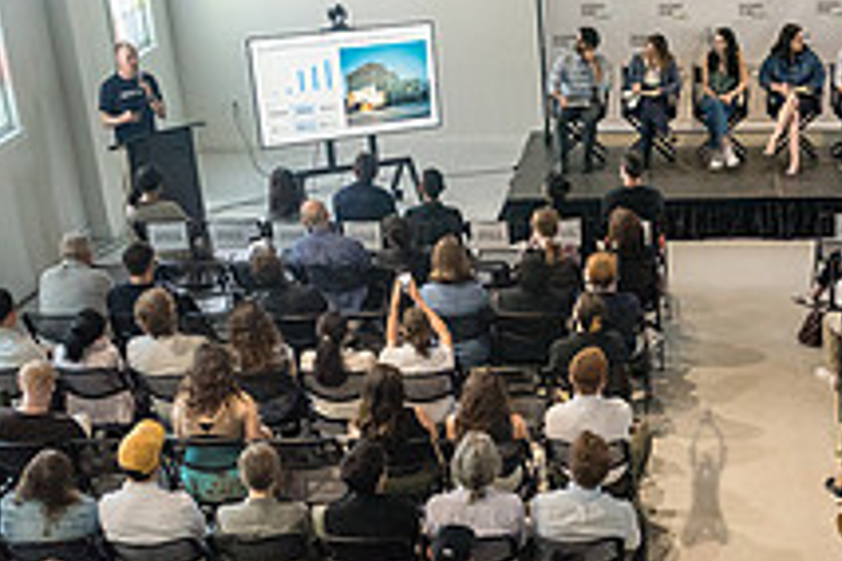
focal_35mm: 66
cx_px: 704
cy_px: 476
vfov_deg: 20.3
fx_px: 1544
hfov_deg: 29.6
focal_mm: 24
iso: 4000
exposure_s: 1/320
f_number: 4
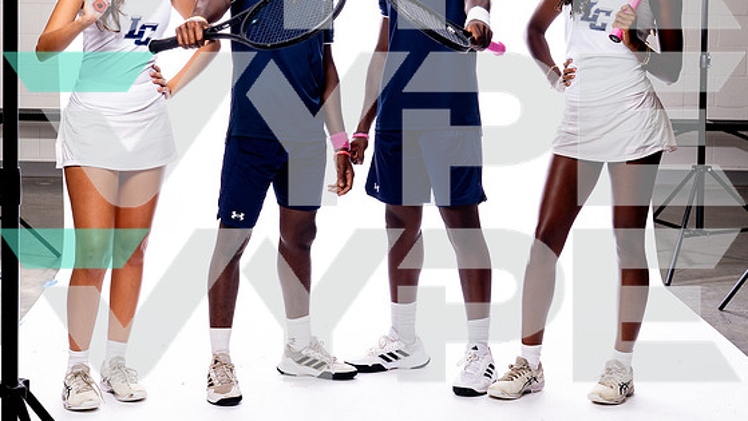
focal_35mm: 84
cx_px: 362
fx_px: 1667
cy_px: 99
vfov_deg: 14.3
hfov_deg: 25.3
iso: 400
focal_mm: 50
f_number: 8
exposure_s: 1/250
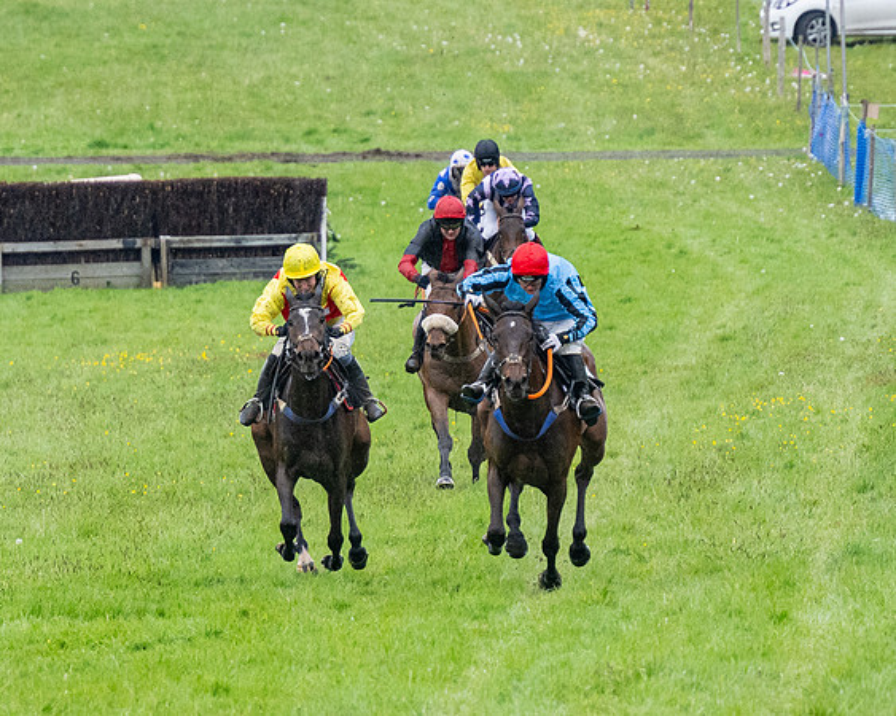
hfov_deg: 3.2
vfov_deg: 2.5
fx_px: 16292
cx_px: 369
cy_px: 395
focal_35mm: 615
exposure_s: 1/1250
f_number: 4
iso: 1000
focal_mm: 195
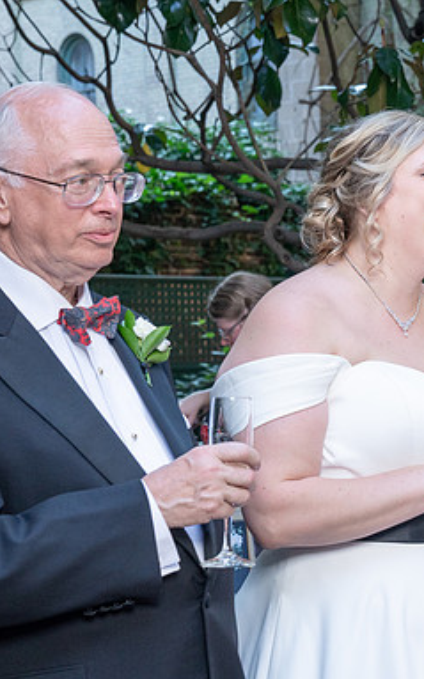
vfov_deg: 23.5
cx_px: 446
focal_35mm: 88
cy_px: 382
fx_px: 1629
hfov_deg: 14.5
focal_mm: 48
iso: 1250
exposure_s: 1/250
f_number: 5.6
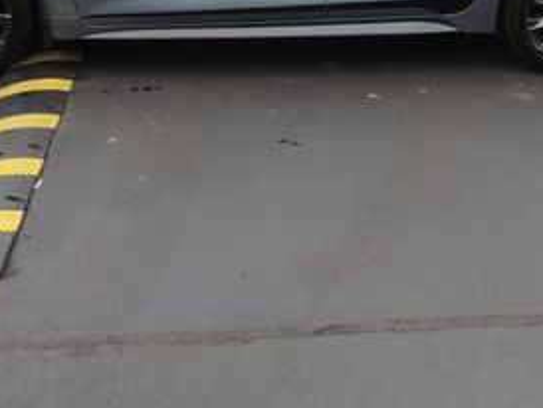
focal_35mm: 56
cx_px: 329
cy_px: -50
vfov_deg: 24.3
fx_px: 879
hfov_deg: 34.2
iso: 80
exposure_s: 1/60
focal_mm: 4.3
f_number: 3
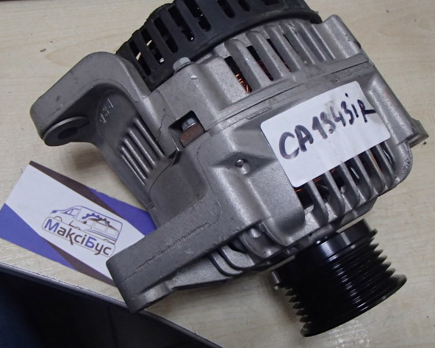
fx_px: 502
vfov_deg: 38.2
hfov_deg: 46.8
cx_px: 205
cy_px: 175
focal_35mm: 39
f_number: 4.7
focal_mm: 6.64
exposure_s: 1/50
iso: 800
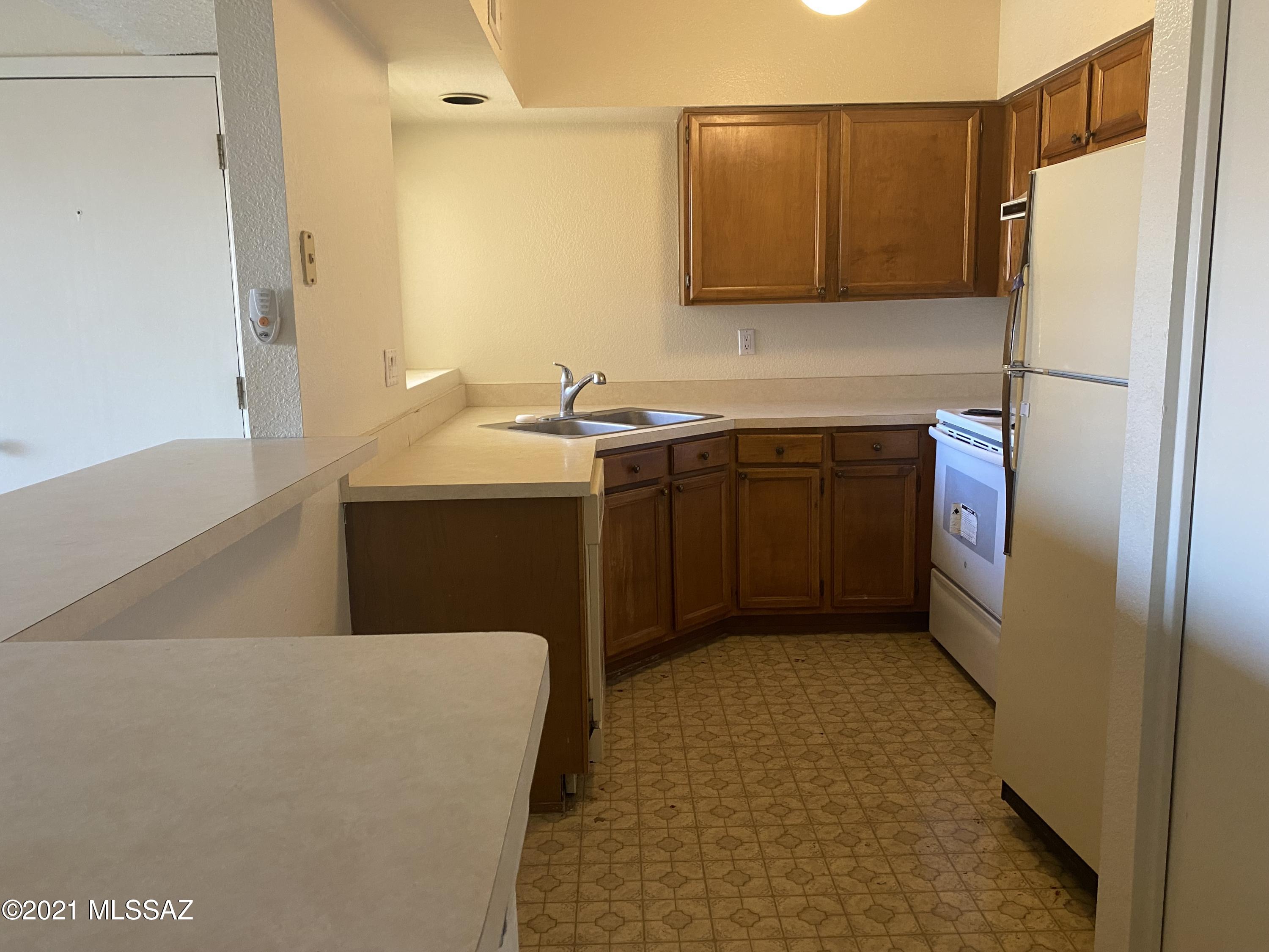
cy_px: 476
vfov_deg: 53.1
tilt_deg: -9.6
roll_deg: +1.0
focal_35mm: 26
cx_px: 634
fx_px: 953
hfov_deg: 67.3
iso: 250
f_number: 1.8
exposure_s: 1/60
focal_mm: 4.25
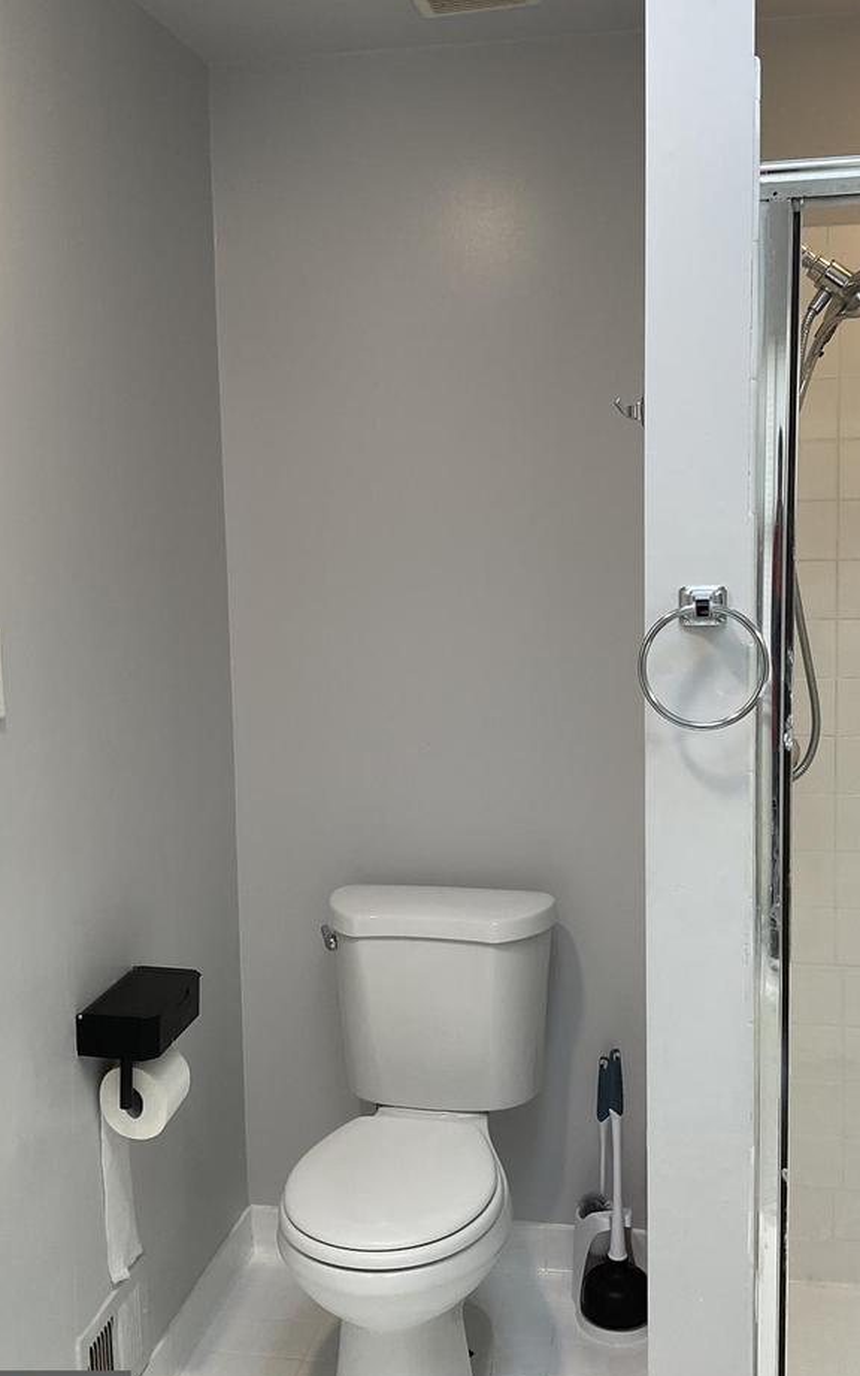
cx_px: 473
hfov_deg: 35.3
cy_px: 651
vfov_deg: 54.0
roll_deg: +1.8
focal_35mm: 36
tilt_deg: -5.1
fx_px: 1350
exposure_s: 1/60
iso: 40
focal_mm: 3
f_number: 1.8
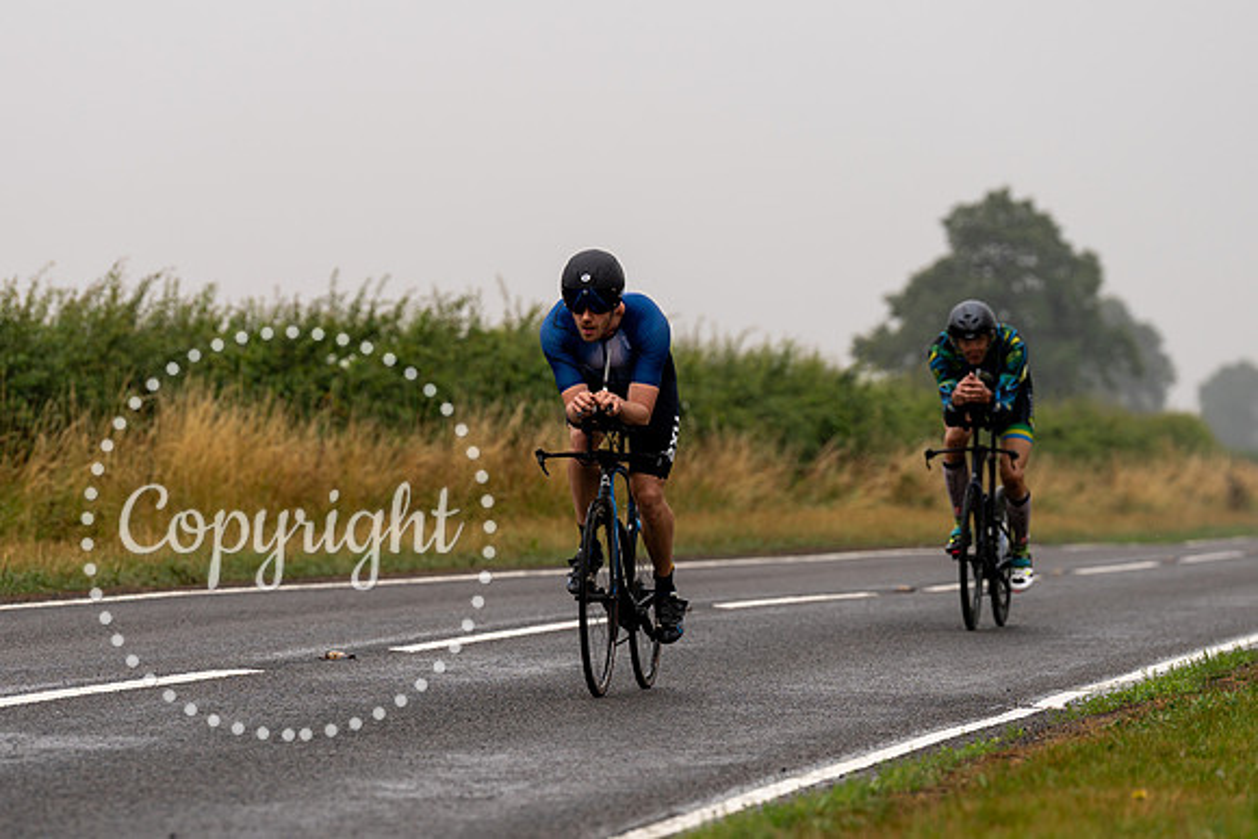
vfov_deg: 6.0
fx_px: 7953
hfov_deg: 9.0
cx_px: 622
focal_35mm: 228
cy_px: 457
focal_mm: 170
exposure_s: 1/1000
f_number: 4
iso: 100
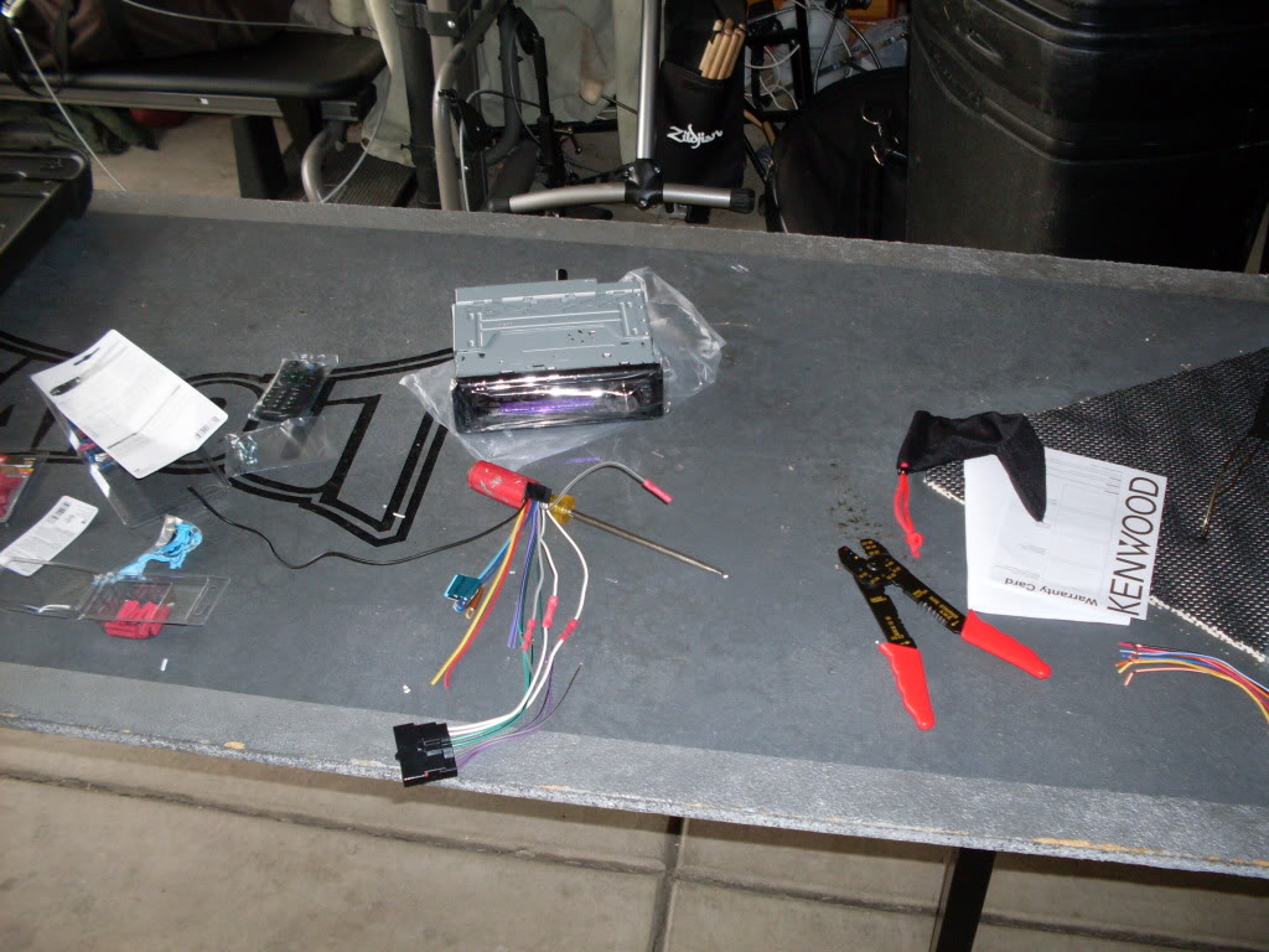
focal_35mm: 38
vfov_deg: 37.7
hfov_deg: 49.0
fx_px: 1393
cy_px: 476
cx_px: 634
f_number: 2.8
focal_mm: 6.3
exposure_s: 1/45
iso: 100
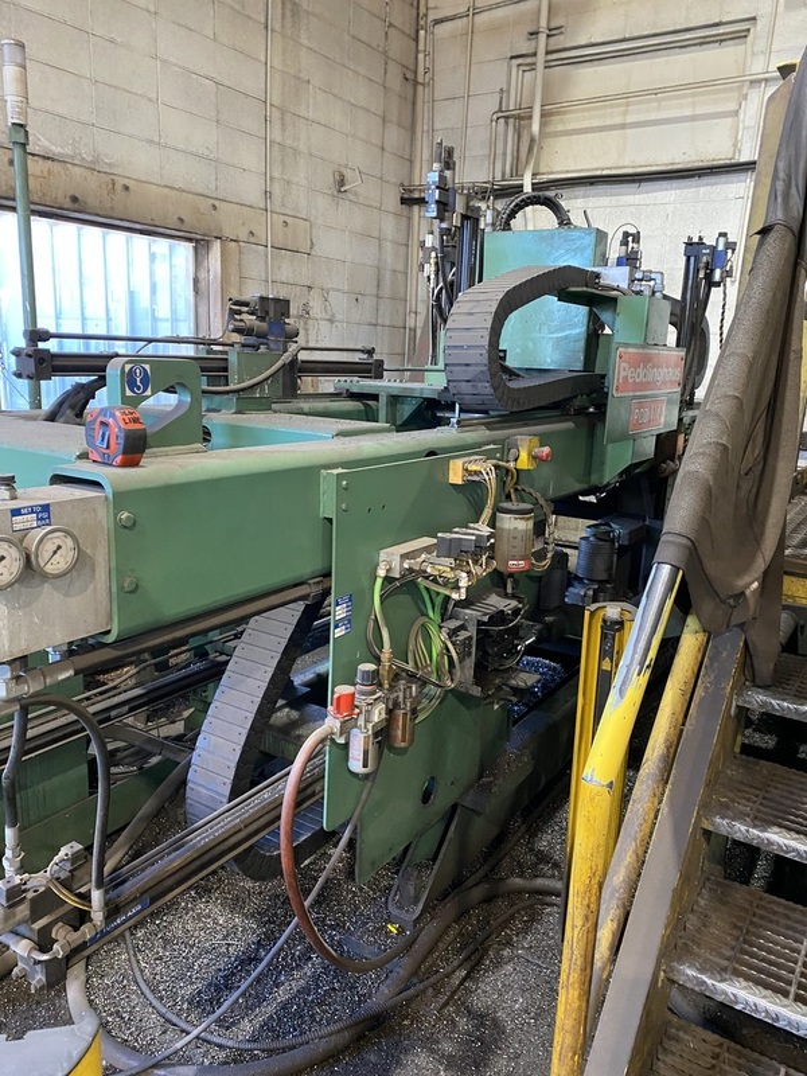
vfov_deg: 67.3
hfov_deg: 53.1
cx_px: 404
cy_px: 538
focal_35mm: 26
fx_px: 808
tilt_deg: -12.1
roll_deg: -2.4
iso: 500
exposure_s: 1/54
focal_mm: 4.25
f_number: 1.8
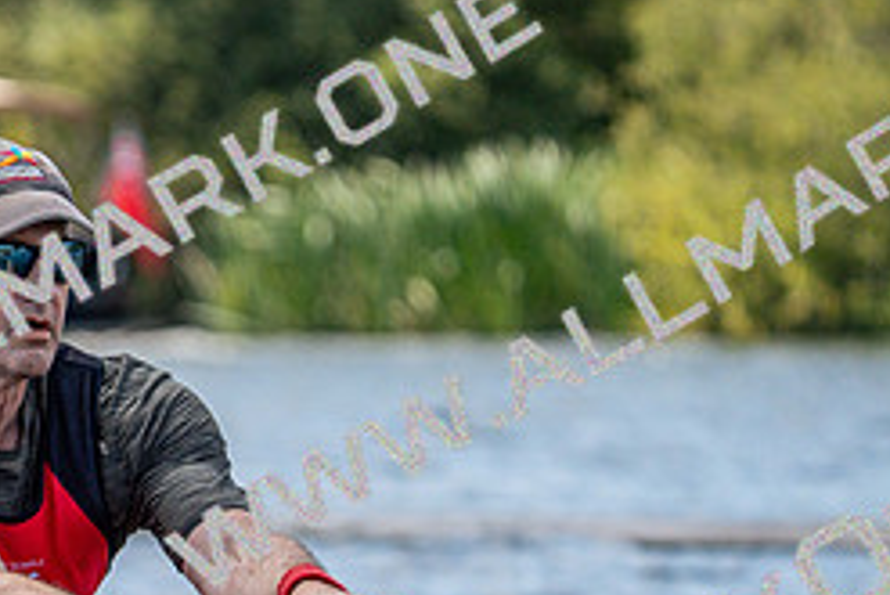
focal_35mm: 588
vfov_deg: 2.3
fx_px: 14545
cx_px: -97
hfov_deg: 3.5
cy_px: 647
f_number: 5.6
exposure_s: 1/2000
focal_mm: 250
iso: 400
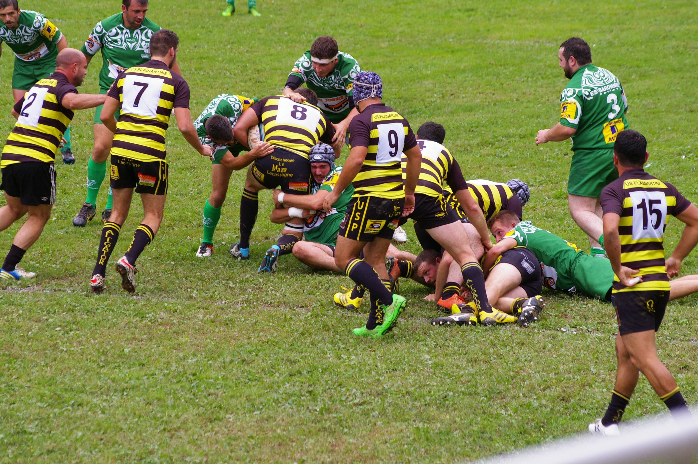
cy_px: 232
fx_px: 5521
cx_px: 349
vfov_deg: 4.8
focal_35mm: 285
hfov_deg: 7.2
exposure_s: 1/350
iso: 400
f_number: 6.7
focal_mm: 190
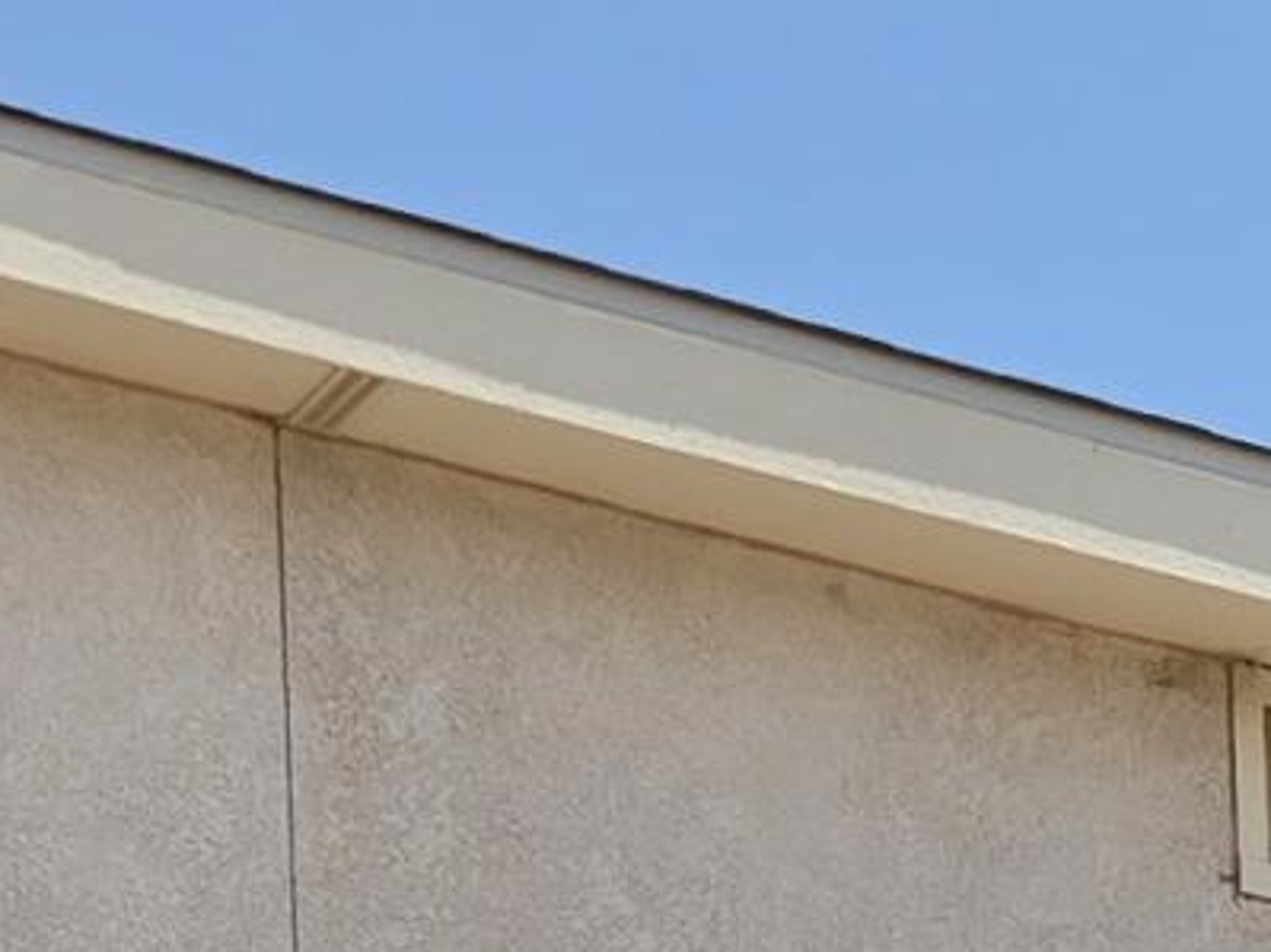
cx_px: 1437
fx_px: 6350
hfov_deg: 11.3
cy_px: 2945
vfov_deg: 7.5
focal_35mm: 173
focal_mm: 5.4
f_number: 1.8
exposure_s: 1/2628
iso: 25
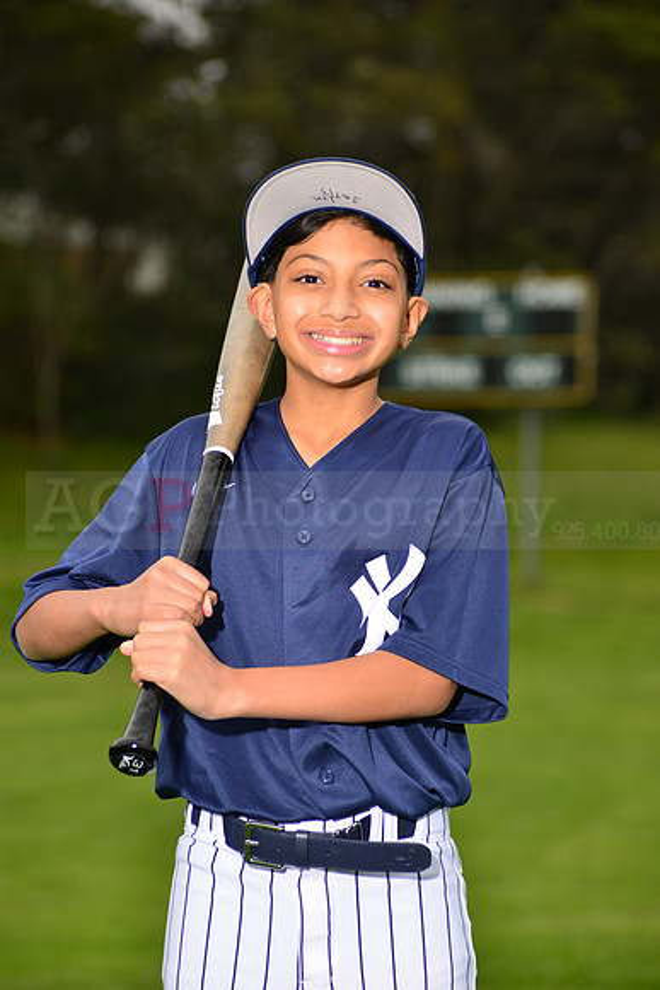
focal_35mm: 160
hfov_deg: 8.6
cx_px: 330
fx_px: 4397
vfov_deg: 12.8
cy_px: 495
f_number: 6.3
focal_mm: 160
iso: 200
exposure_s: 1/200
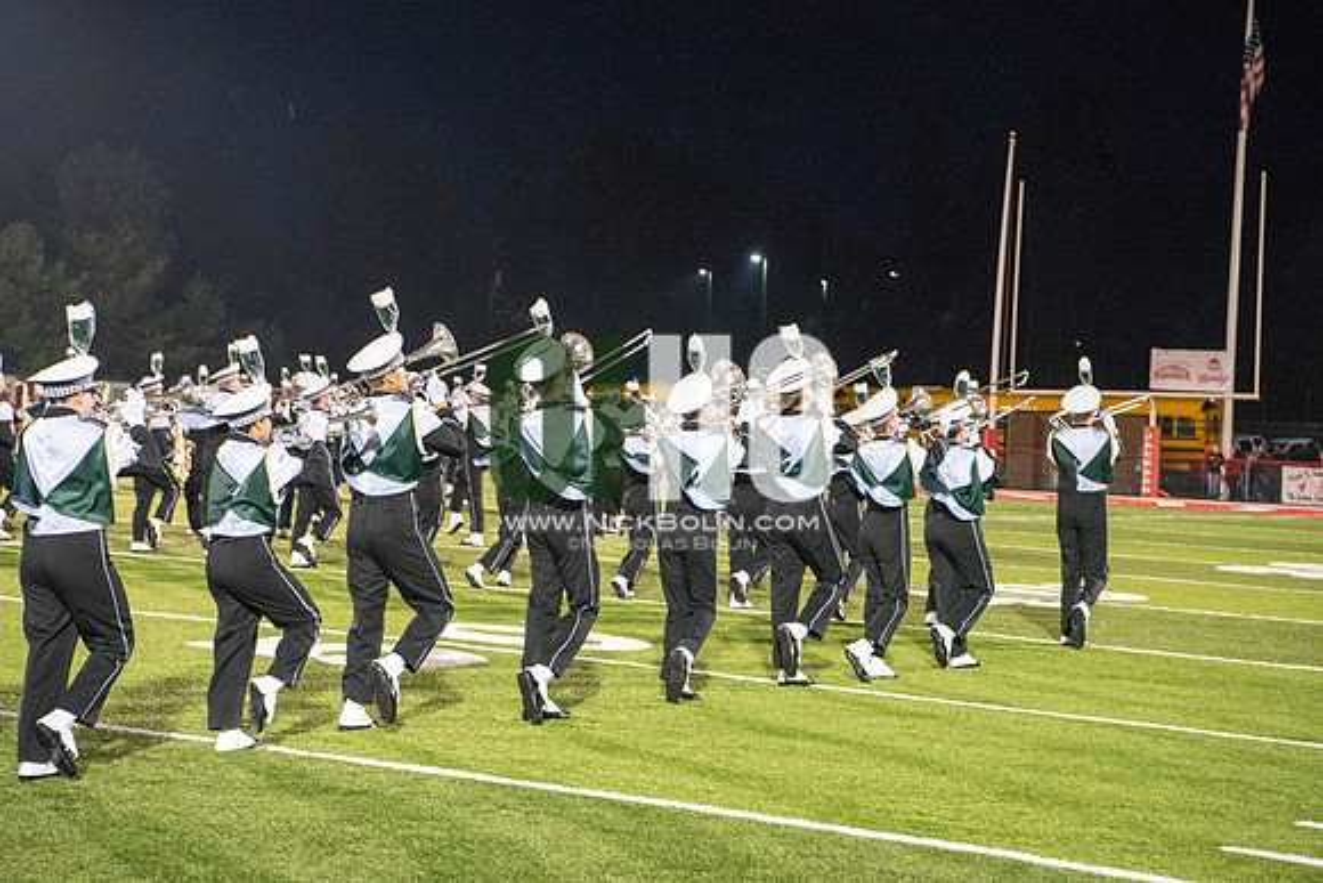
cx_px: 662
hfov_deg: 28.8
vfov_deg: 19.5
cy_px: 442
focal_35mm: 70
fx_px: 2573
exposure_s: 1/200
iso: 5000
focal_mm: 70
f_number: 5.6
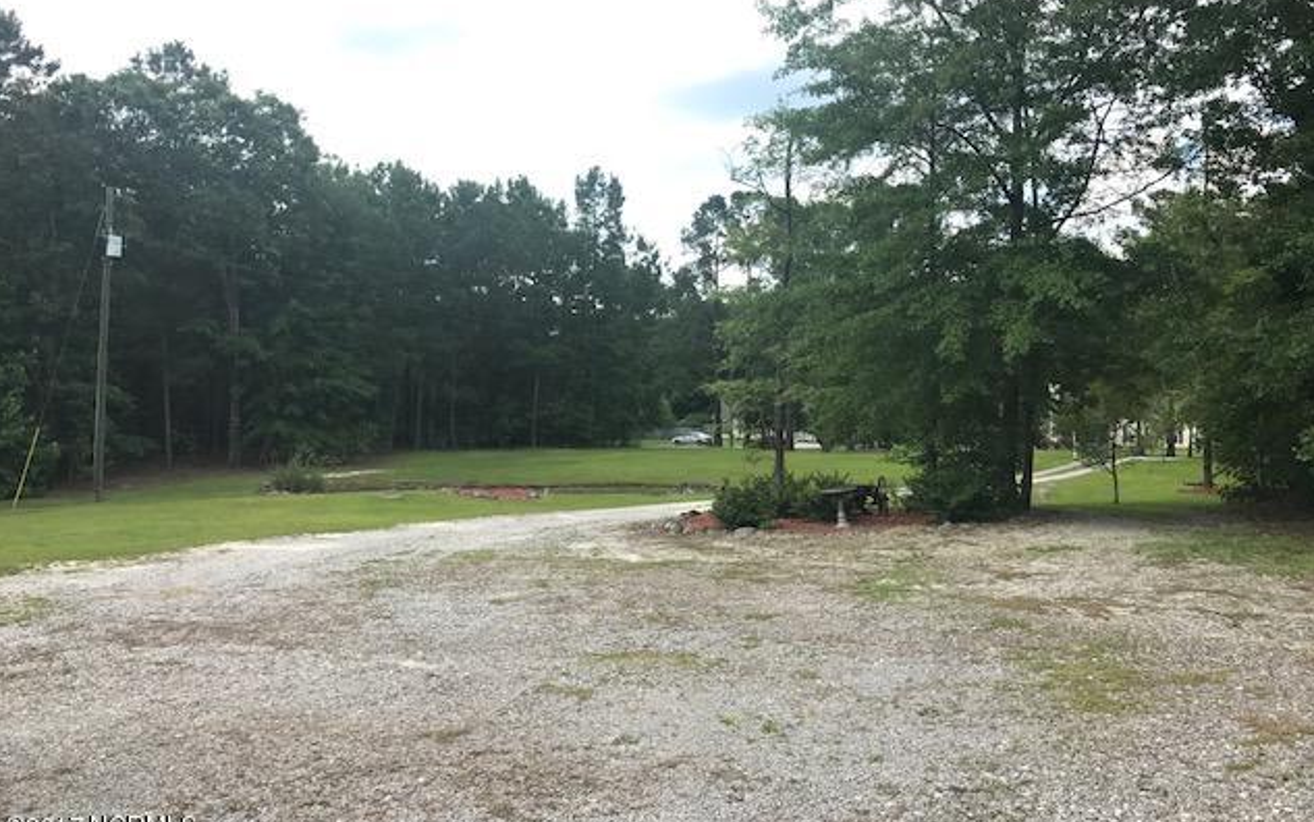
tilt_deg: +2.7
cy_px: 369
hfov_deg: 62.9
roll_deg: -1.0
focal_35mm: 30
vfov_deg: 41.8
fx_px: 1075
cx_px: 658
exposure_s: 1/1114
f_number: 1.8
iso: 20
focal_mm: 3.99
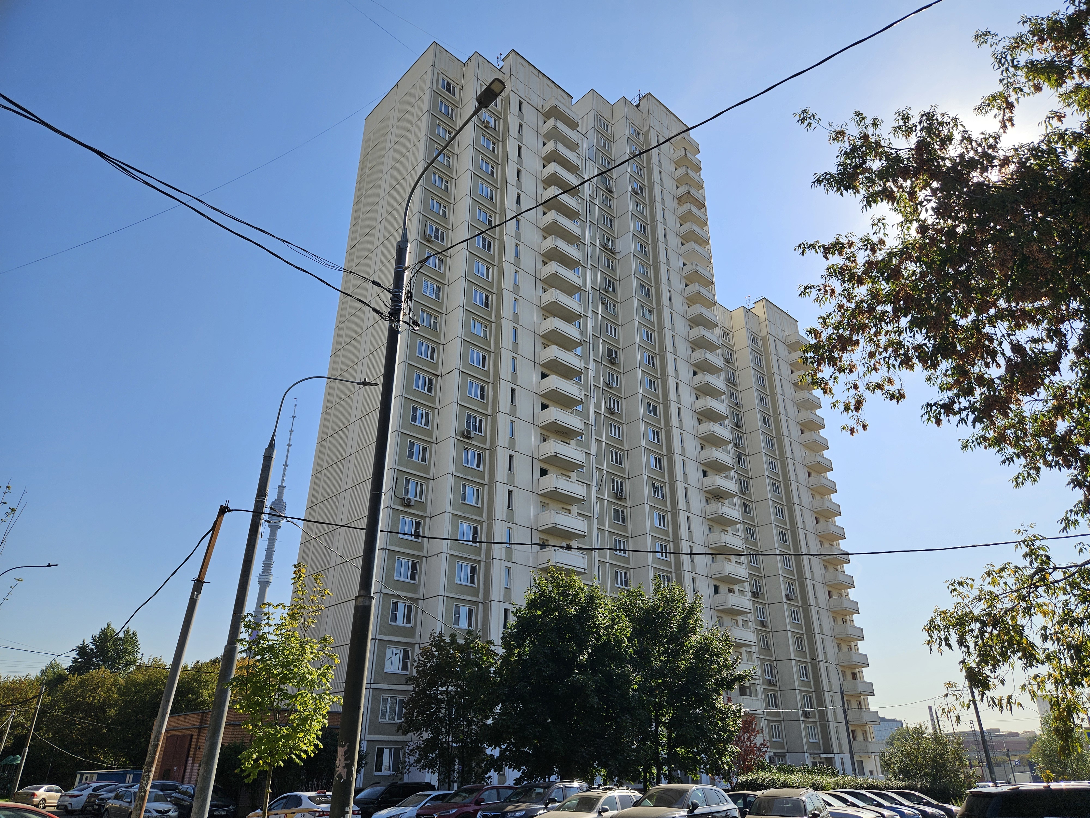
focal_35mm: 23
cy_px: 409
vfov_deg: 58.9
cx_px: 545
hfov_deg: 73.9
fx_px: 724
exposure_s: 1/2483
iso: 25
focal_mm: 5.4
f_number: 1.8
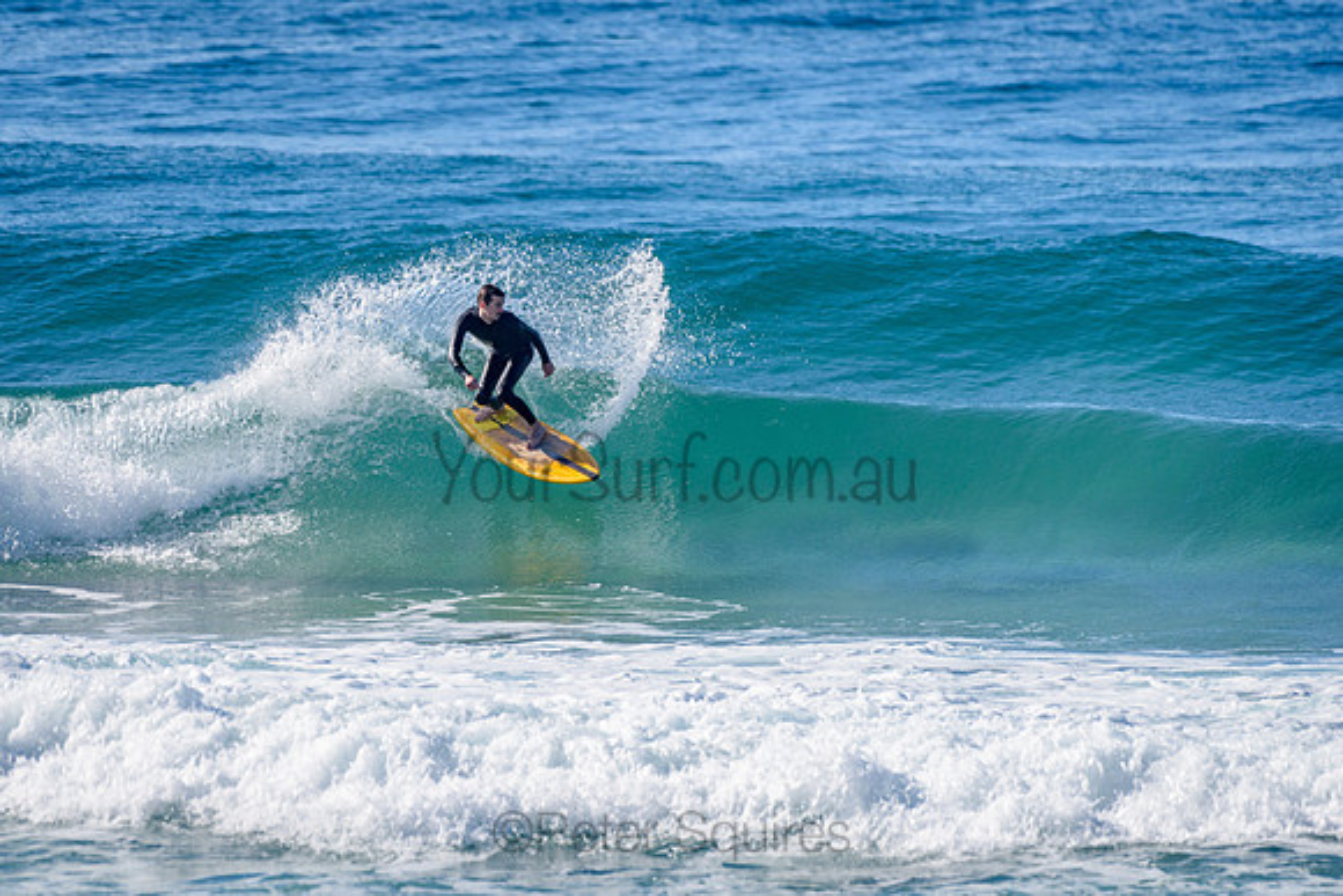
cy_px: 398
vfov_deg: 2.2
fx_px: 22882
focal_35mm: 613
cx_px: 519
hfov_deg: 3.4
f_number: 5.6
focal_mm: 500
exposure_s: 1/2000
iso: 140
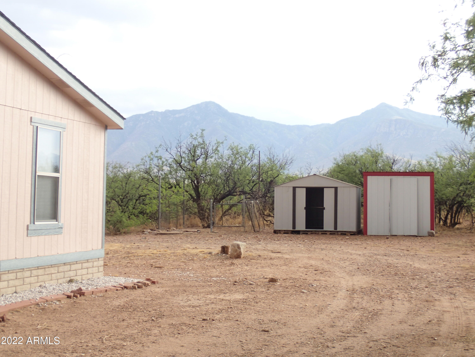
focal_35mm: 57
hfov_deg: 33.8
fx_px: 782
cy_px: 178
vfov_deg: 25.7
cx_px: 238
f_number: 3.5
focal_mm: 10.29
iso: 100
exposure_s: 1/100
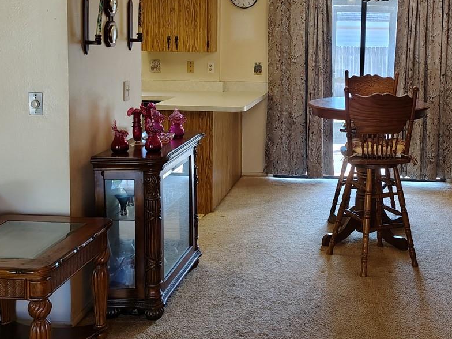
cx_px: 328
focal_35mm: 49
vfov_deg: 29.3
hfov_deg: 38.1
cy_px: 91
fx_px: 640
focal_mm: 5.56
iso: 876
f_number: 1.8
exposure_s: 1/60
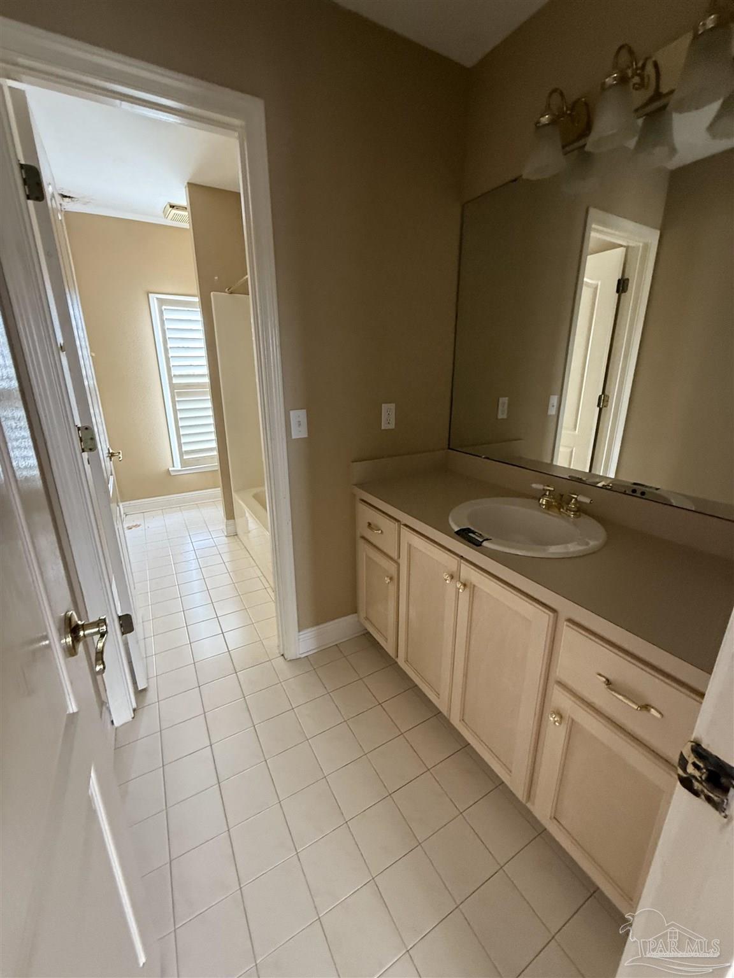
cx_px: 367
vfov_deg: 102.1
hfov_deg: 85.7
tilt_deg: -17.7
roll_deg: -1.8
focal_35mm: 14
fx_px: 396
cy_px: 489
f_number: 2.2
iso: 400
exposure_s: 1/60
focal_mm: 2.22
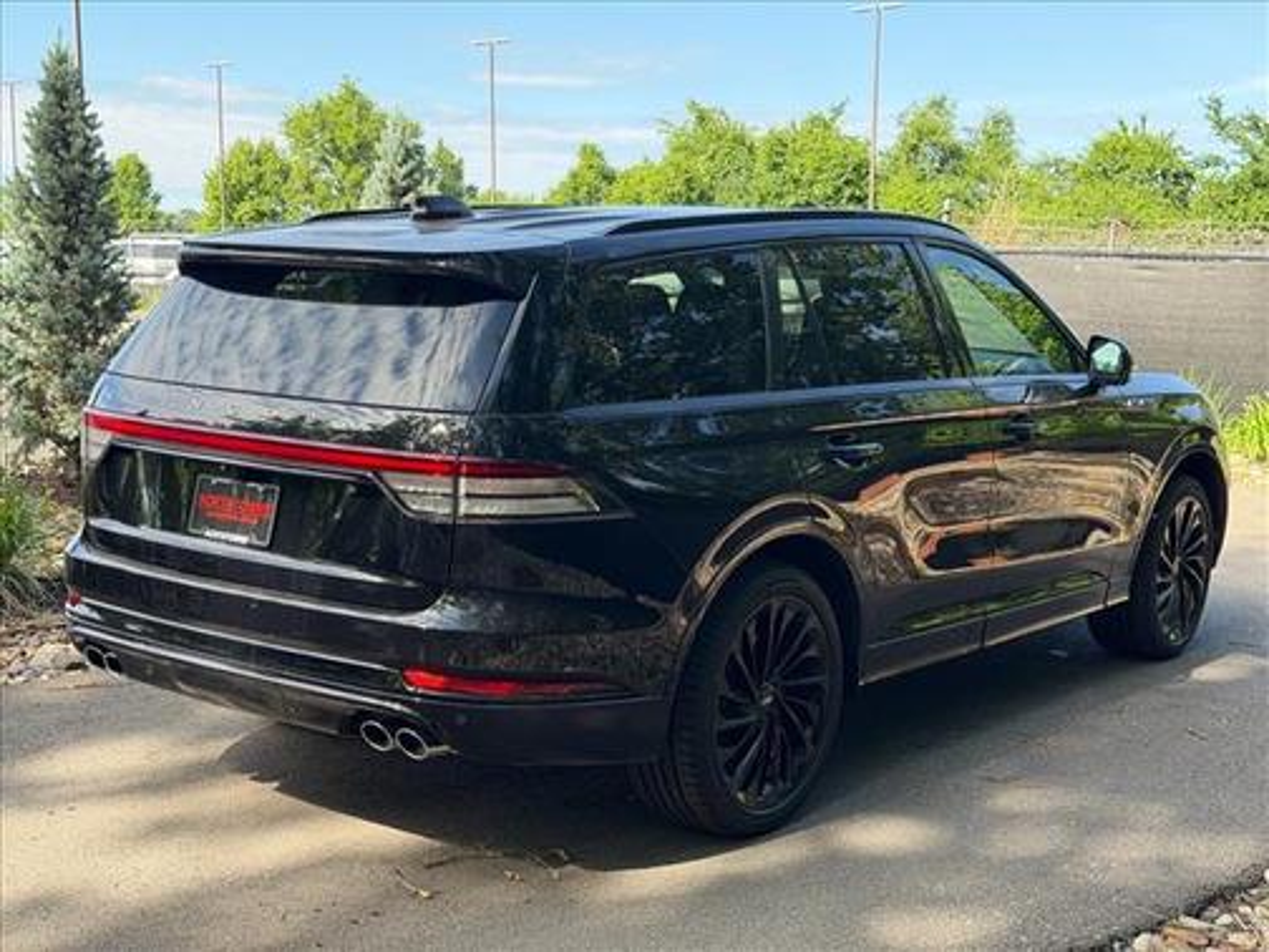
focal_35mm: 48
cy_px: 476
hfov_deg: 39.7
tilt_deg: -3.7
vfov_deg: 30.3
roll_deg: -0.5
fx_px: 1760
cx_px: 634
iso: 80
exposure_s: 1/828
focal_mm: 6.76
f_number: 1.78
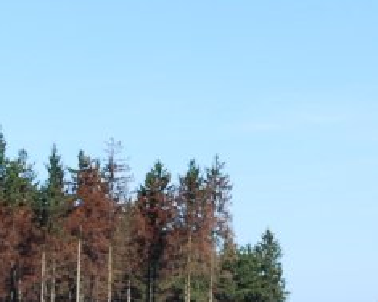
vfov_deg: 5.7
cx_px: 148
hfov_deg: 7.1
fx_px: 3032
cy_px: 183
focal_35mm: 271
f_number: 8
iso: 100
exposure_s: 1/250
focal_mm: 40
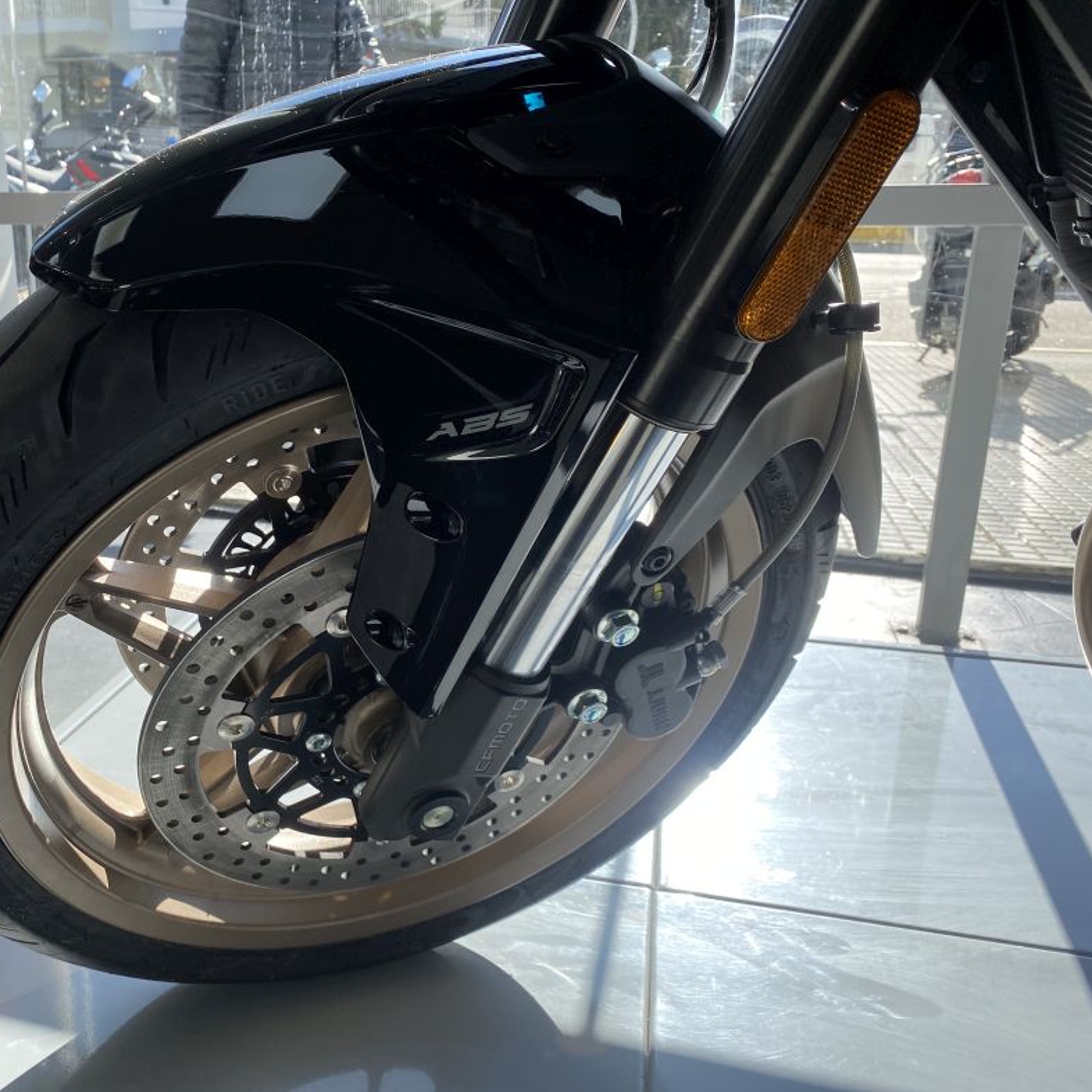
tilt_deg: -16.4
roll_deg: +0.5
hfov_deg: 51.6
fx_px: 1106
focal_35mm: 31
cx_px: 364
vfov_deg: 52.5
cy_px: 545
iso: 32
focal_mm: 4.25
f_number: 1.8
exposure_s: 1/702
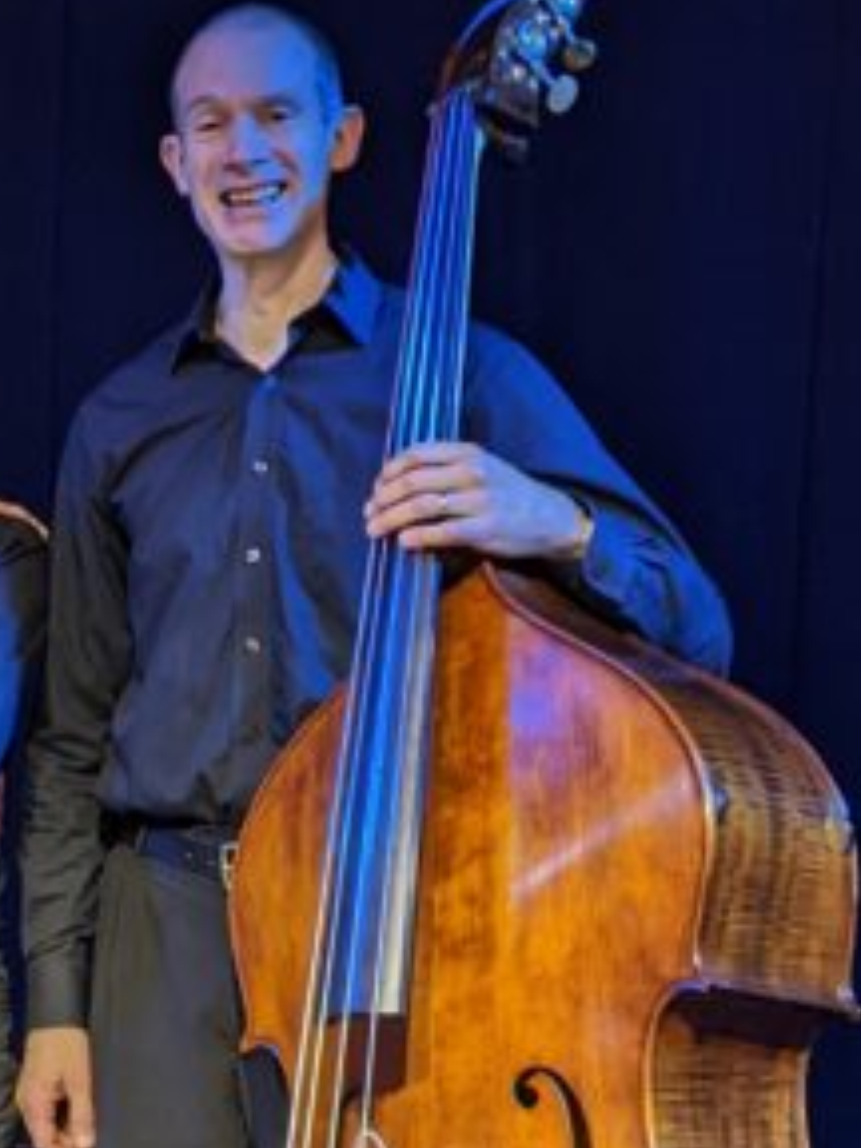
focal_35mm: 96
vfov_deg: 20.4
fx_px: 3184
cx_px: -255
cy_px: 789
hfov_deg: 14.7
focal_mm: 4.44
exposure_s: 1/25
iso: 80
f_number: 1.8
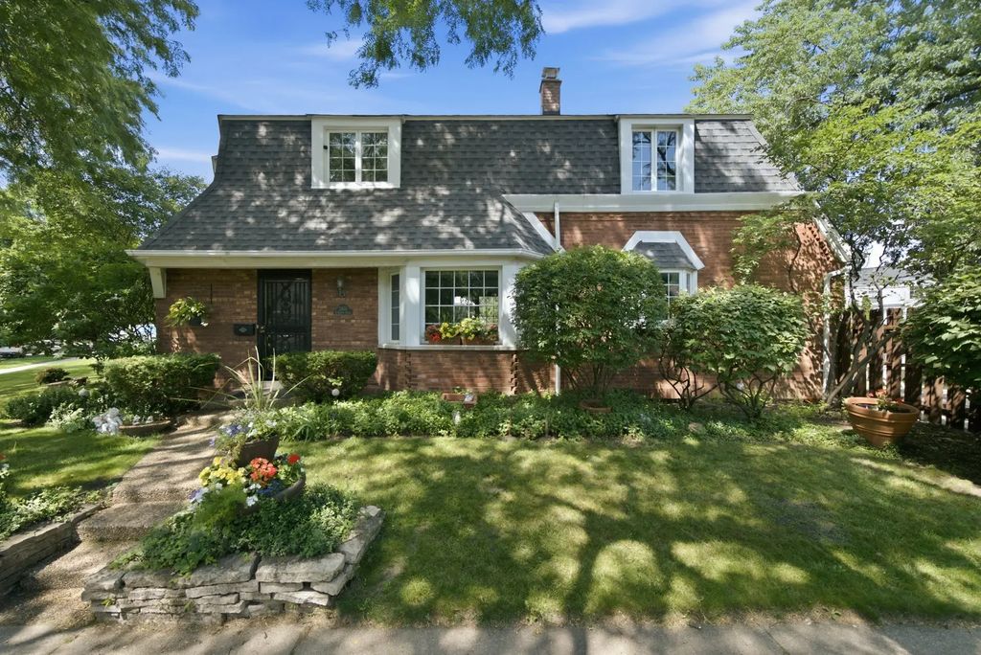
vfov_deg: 85.5
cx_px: 490
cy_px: 328
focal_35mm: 13
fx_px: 354
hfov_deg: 108.3
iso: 80
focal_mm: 13
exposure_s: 1/80
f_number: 4.5
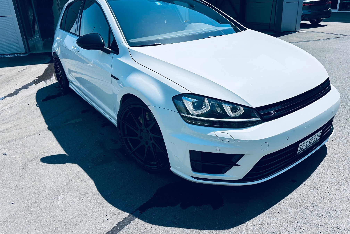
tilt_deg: -20.8
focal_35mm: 25
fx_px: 243
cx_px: 175
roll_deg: +0.2
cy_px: 107
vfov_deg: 51.2
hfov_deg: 71.5
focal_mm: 6.86
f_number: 1.78
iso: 80
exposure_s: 1/6211
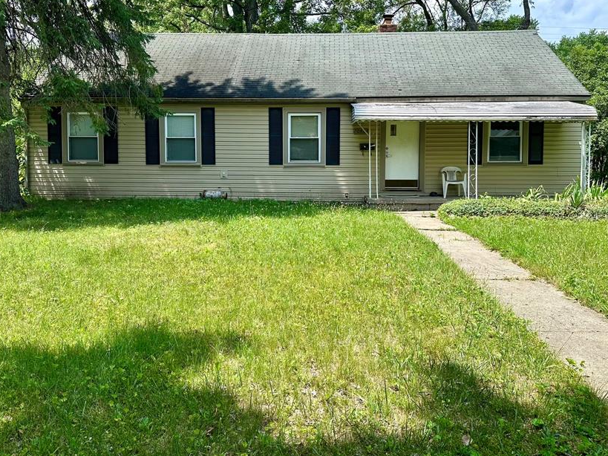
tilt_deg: -2.7
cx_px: 301
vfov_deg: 46.6
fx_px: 527
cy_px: 192
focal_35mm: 30
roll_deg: +1.1
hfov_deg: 60.0
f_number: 1.78
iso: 80
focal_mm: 6.86
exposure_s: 1/2299
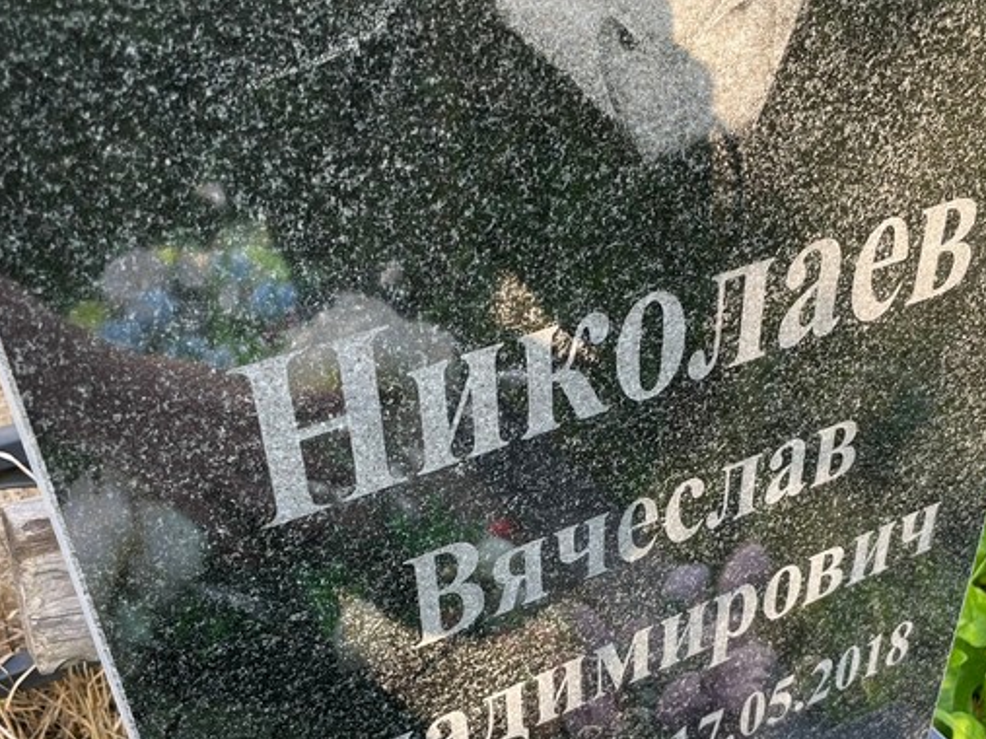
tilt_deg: -39.2
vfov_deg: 34.6
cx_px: 541
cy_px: 517
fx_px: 1168
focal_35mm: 41
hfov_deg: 45.7
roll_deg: +1.3
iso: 40
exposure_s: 1/121
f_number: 1.6
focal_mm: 4.2
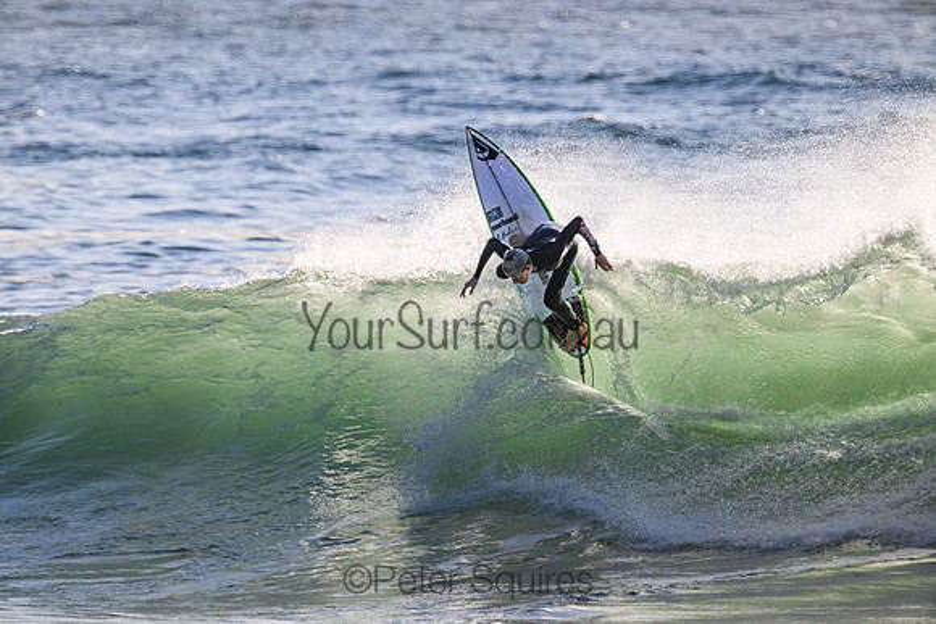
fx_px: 20804
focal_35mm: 800
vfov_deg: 1.7
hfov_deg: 2.6
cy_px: 312
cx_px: 468
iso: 1000
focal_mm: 800
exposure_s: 1/2000
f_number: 11
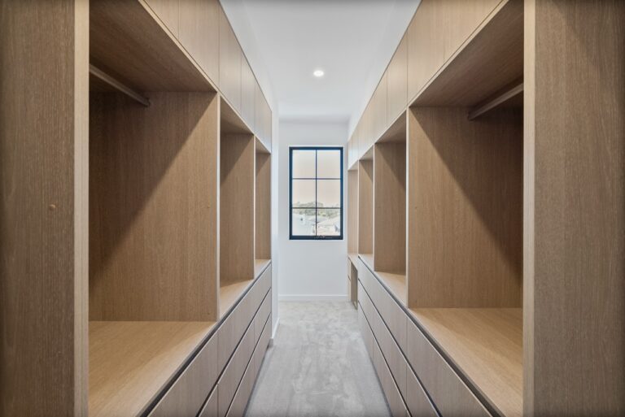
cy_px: 208
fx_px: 278
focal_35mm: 16
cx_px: 312
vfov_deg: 73.8
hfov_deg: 96.7
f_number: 10
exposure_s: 1/25
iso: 4000
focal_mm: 16
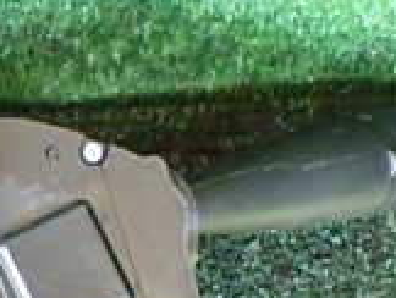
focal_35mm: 111
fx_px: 1272
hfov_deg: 16.3
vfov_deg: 13.3
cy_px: 252
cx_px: -186
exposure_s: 1/60
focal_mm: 5.4
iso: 800
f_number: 2.3
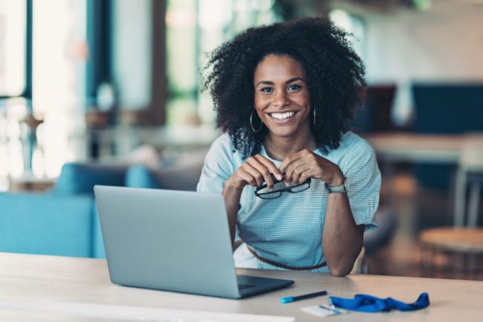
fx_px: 1140
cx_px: 242
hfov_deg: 23.9
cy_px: 161
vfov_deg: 16.1
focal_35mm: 85
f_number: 1.4
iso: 400
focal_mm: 85
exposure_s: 1/500
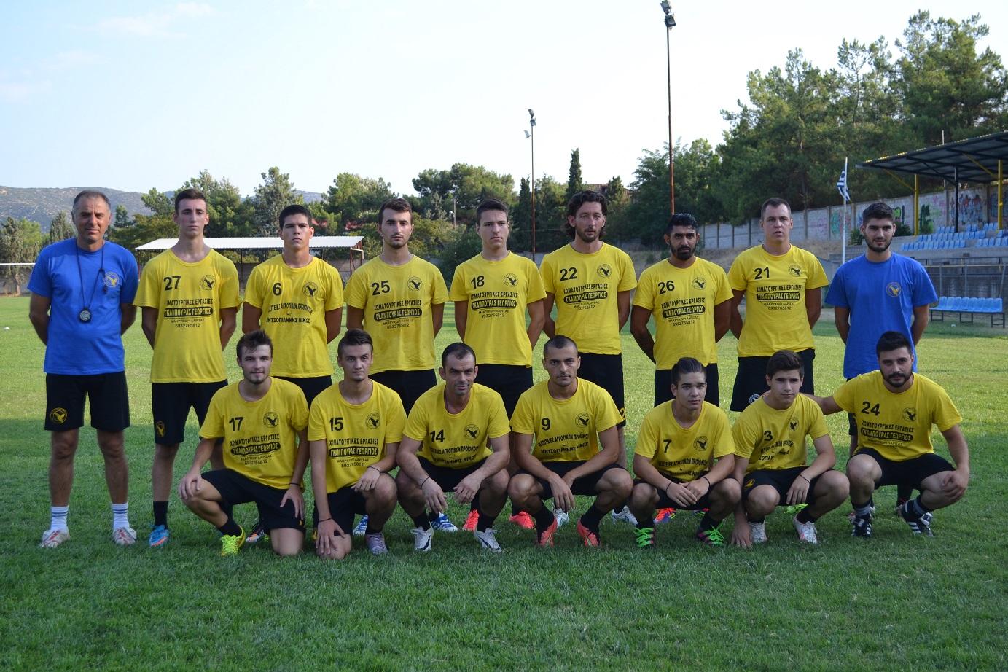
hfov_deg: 41.1
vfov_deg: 28.1
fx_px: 1344
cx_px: 504
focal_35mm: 48
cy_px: 336
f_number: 4.8
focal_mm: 32
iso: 400
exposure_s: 1/640
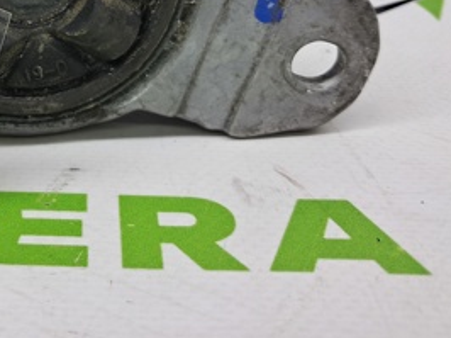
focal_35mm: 65
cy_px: -33
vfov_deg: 21.4
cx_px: 27
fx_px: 846
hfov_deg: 28.4
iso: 50
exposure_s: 1/50
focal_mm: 4
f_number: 1.8
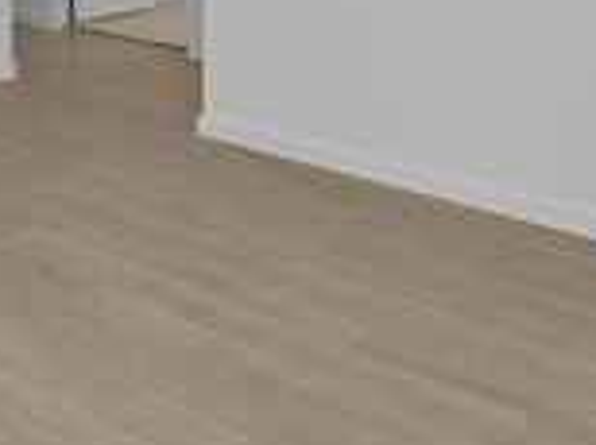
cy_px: -188
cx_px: -279
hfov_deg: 26.1
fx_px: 963
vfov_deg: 22.3
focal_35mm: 56
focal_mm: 14
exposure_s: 1/8
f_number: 11
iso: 400
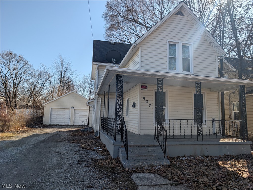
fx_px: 176
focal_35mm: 24
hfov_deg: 71.5
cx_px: 126
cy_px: 95
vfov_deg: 56.9
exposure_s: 1/775
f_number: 1.68
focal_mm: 6.9
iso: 21
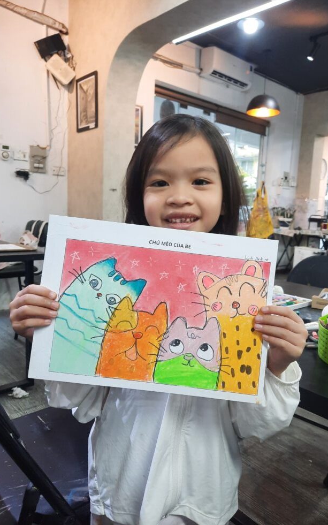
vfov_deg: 68.4
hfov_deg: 45.9
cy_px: 258
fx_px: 386
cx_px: 185
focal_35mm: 27
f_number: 2
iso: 125
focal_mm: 4.6
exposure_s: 1/50
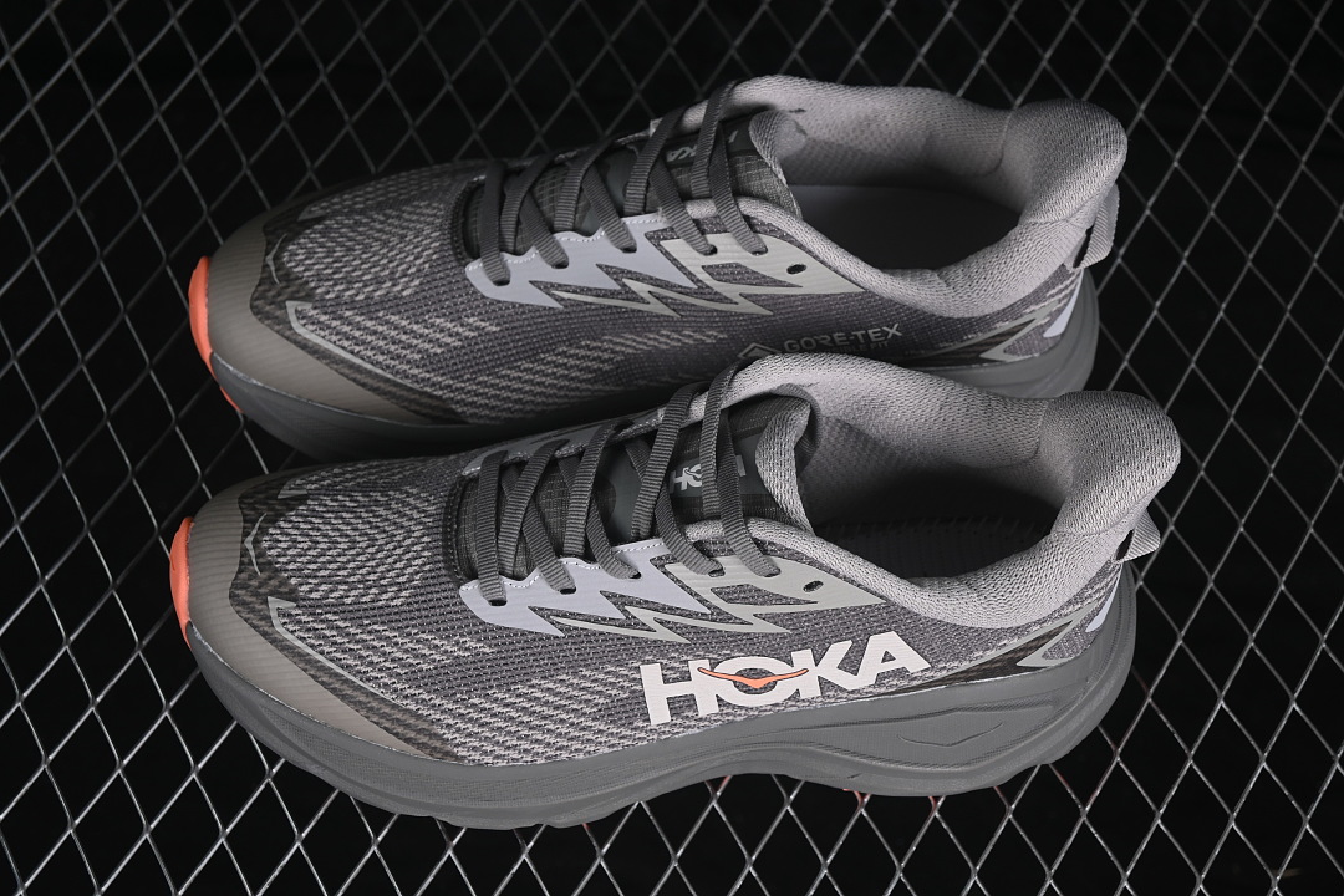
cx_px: 672
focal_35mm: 75
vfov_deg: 18.2
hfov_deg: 27.0
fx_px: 2800
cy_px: 448
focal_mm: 50
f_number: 7.1
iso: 160
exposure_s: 1/60
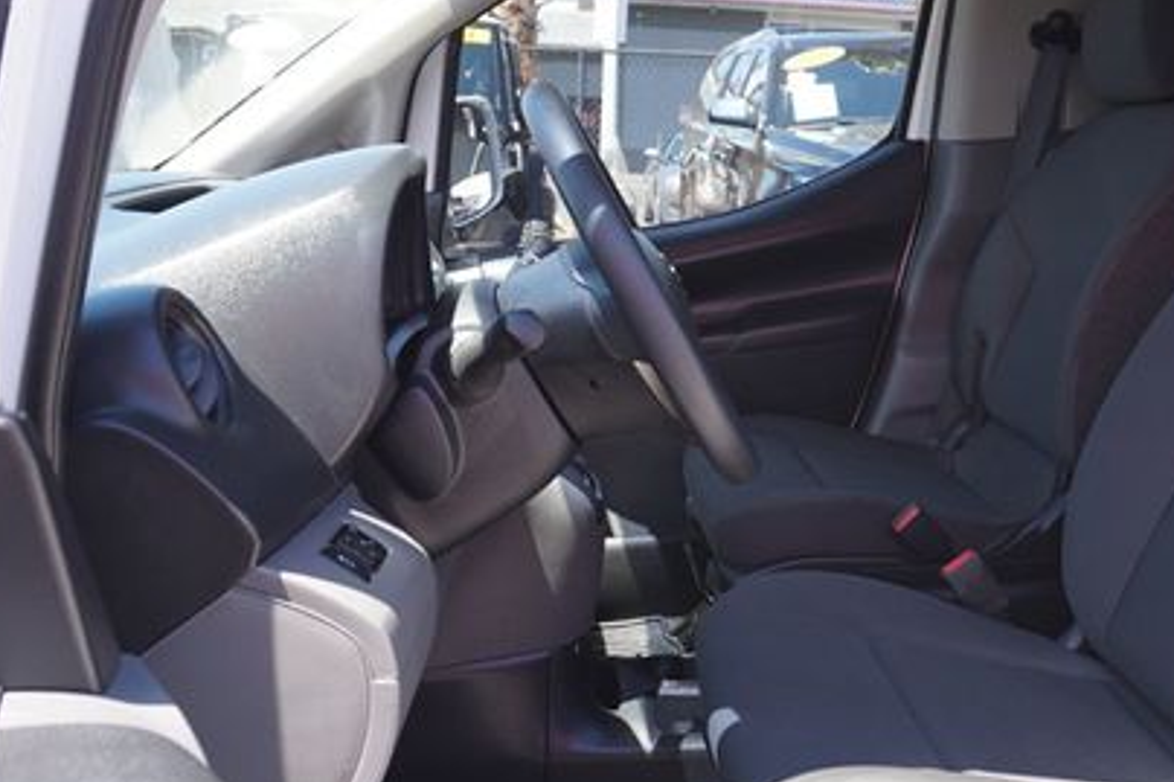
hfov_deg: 50.1
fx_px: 1239
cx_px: 753
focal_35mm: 38
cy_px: 419
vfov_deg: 35.0
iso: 100
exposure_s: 1/80
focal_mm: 16
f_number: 5
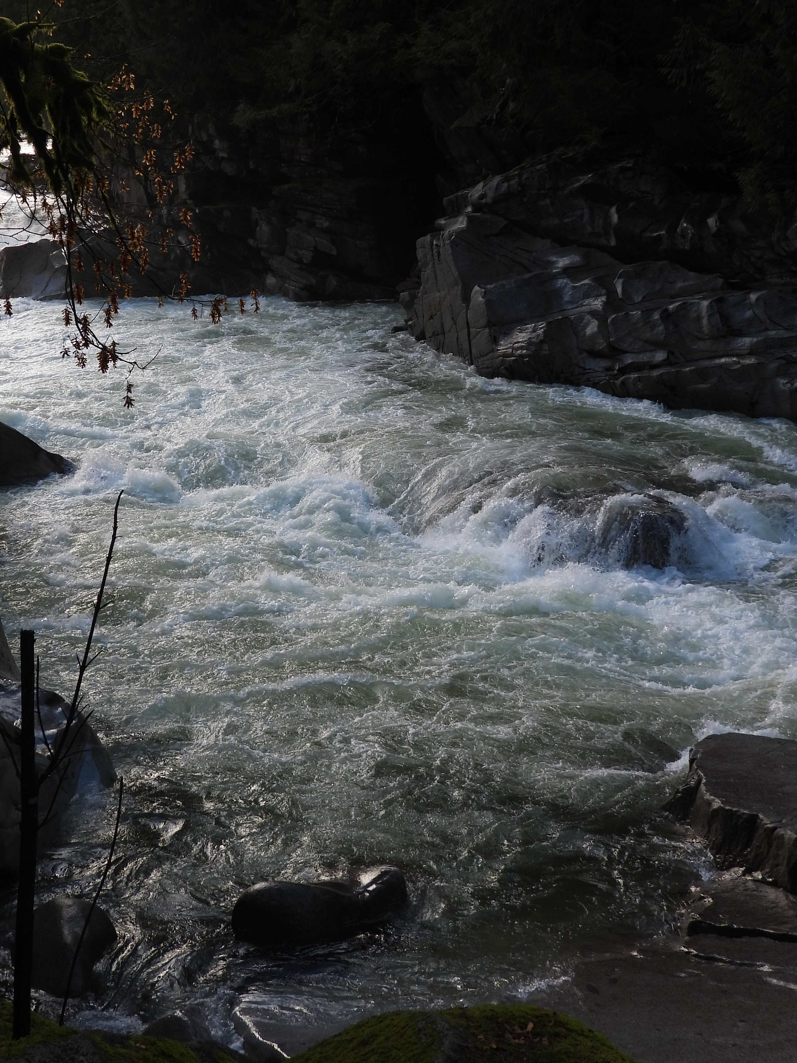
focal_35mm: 55
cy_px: 356
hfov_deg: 26.4
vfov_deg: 34.6
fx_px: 1689
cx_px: 263
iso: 100
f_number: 3.2
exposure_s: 1/320
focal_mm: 7.4
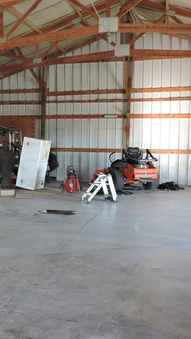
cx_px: 6
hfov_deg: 23.6
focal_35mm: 49
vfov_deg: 42.1
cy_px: 167
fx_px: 441
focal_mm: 5.9
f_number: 3.2
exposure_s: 1/50
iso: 200
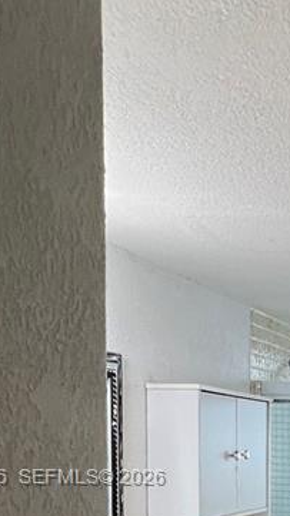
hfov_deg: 18.7
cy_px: 479
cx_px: 543
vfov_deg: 40.0
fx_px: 644
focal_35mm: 47
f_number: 1.8
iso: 160
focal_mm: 1.57
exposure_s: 1/120
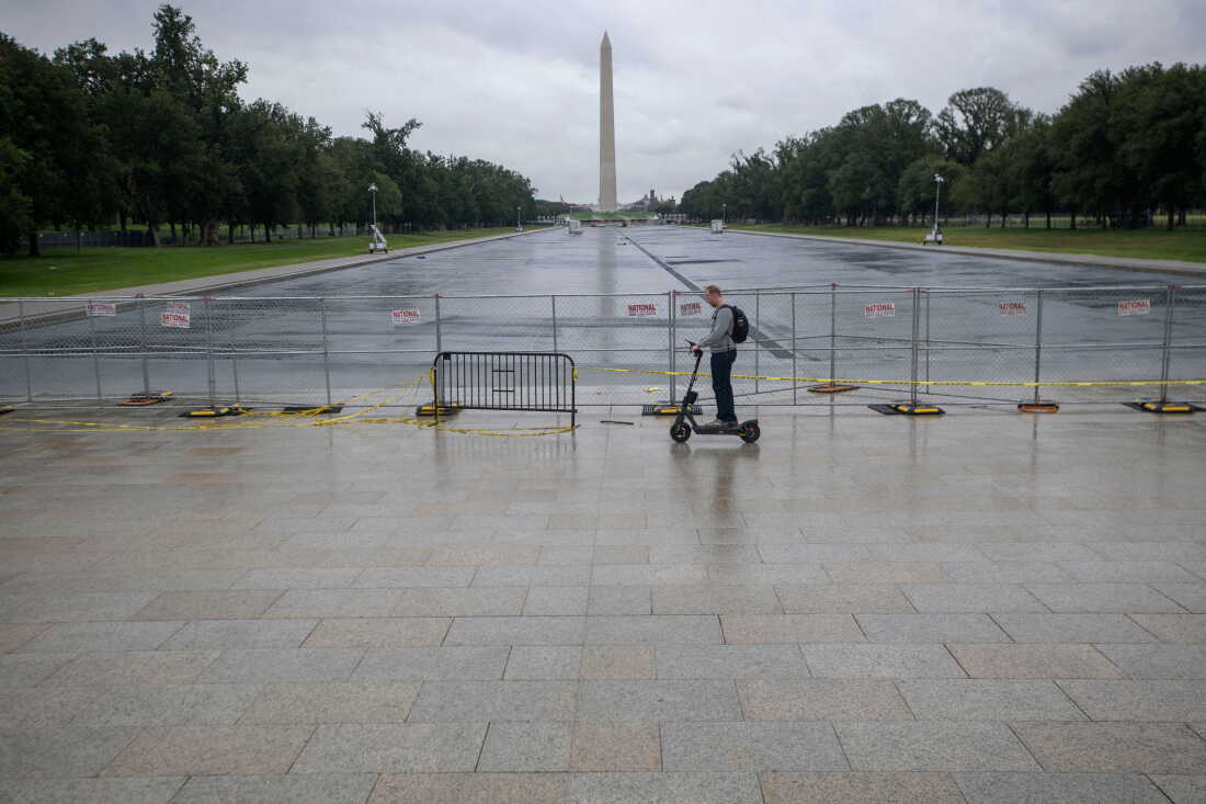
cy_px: 402
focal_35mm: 35
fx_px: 1172
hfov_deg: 54.4
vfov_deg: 37.8
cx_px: 603
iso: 400
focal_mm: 35
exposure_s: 1/800
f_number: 5.6
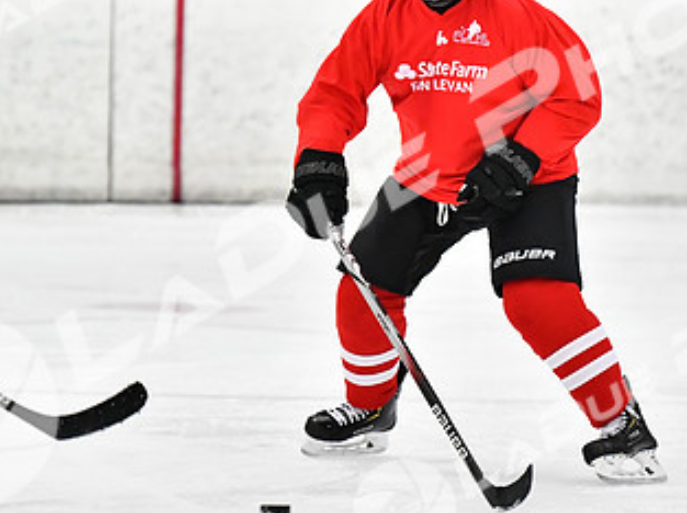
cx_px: 349
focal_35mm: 348
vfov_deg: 4.3
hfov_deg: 5.7
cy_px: 187
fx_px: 6899
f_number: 2.8
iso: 5000
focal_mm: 130
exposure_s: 1/1250
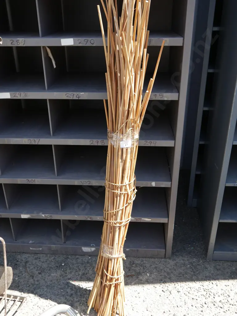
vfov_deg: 56.8
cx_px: 118
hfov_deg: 44.2
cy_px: 158
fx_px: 292
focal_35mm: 32
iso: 200
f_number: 4.5
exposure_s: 1/250
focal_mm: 16
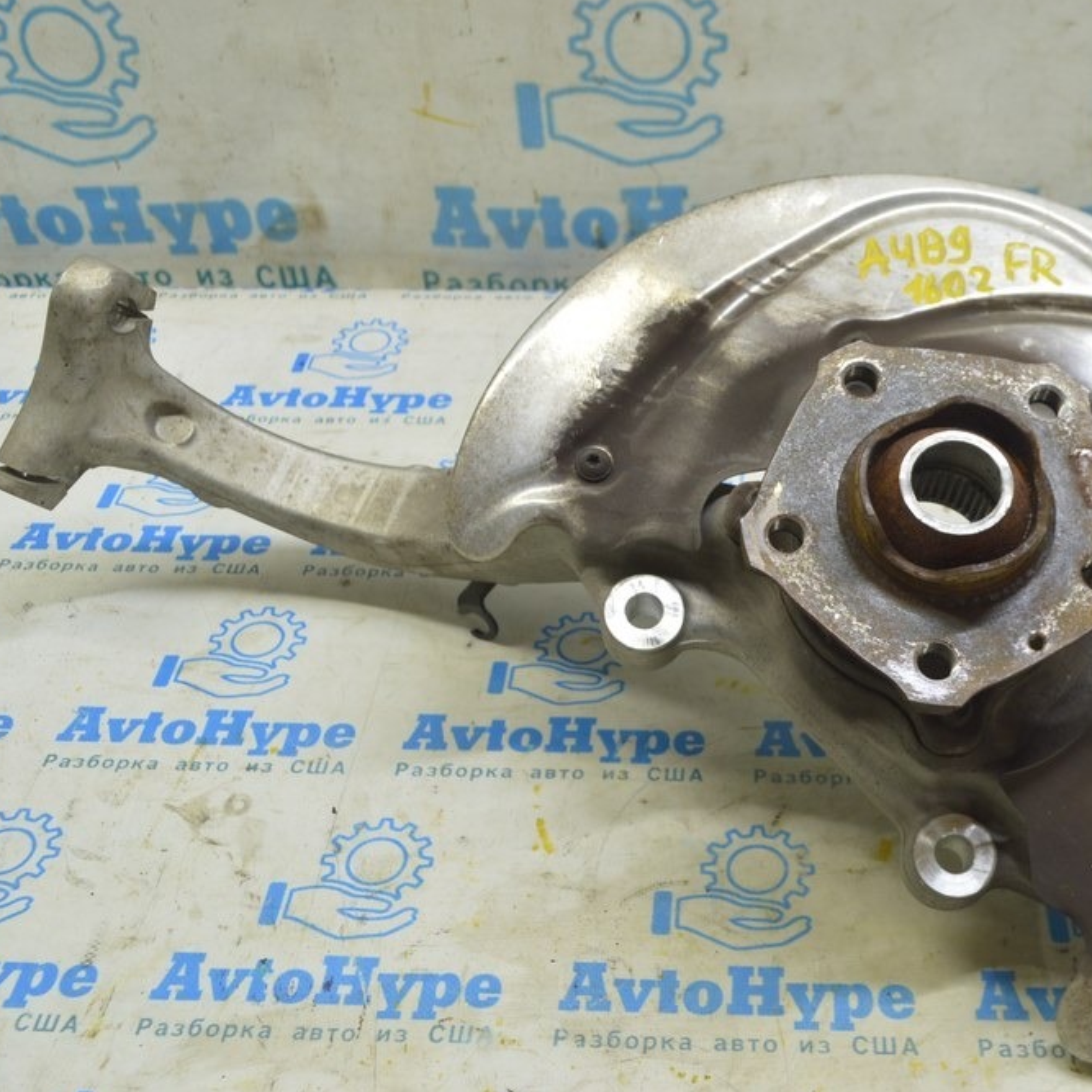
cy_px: 541
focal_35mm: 43
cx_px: 689
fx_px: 1535
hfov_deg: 38.9
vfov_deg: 39.2
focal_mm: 22
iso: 400
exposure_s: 1/20
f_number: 5.6
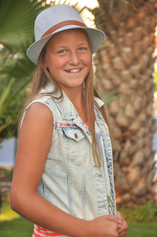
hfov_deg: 8.7
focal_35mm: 158
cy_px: 118
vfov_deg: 13.1
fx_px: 1033
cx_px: 78
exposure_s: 1/160
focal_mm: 105
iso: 640
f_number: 6.3
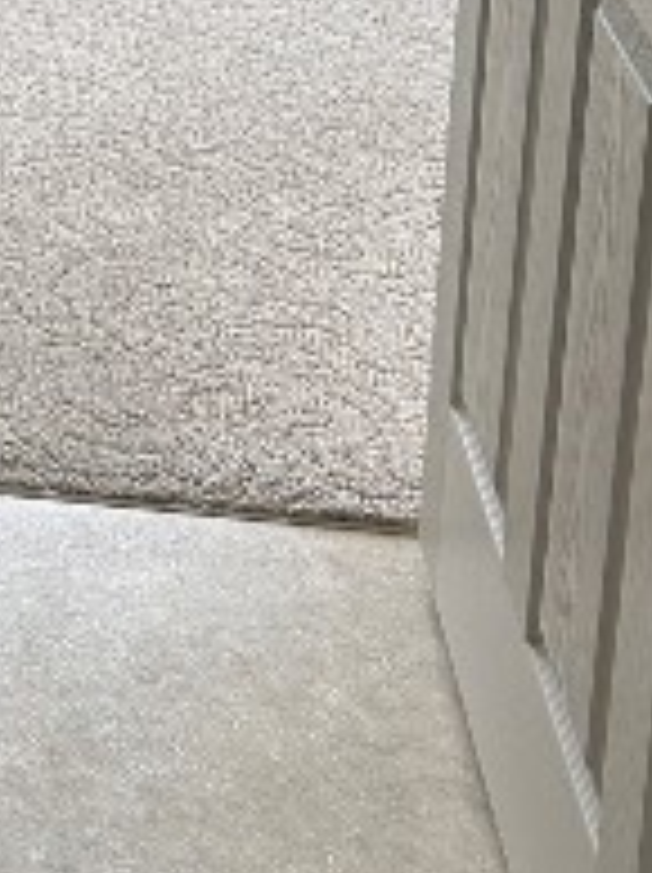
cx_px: -247
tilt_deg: -14.7
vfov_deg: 17.4
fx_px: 2592
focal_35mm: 103
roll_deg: -2.1
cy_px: -396
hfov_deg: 13.7
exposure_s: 1/121
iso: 80
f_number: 1.5
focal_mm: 5.7
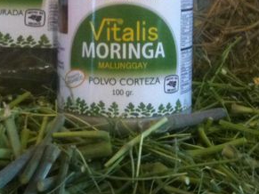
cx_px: 108
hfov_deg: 25.3
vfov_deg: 18.6
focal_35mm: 77
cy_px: 3
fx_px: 576
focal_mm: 3.85
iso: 400
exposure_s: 1/15
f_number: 2.8
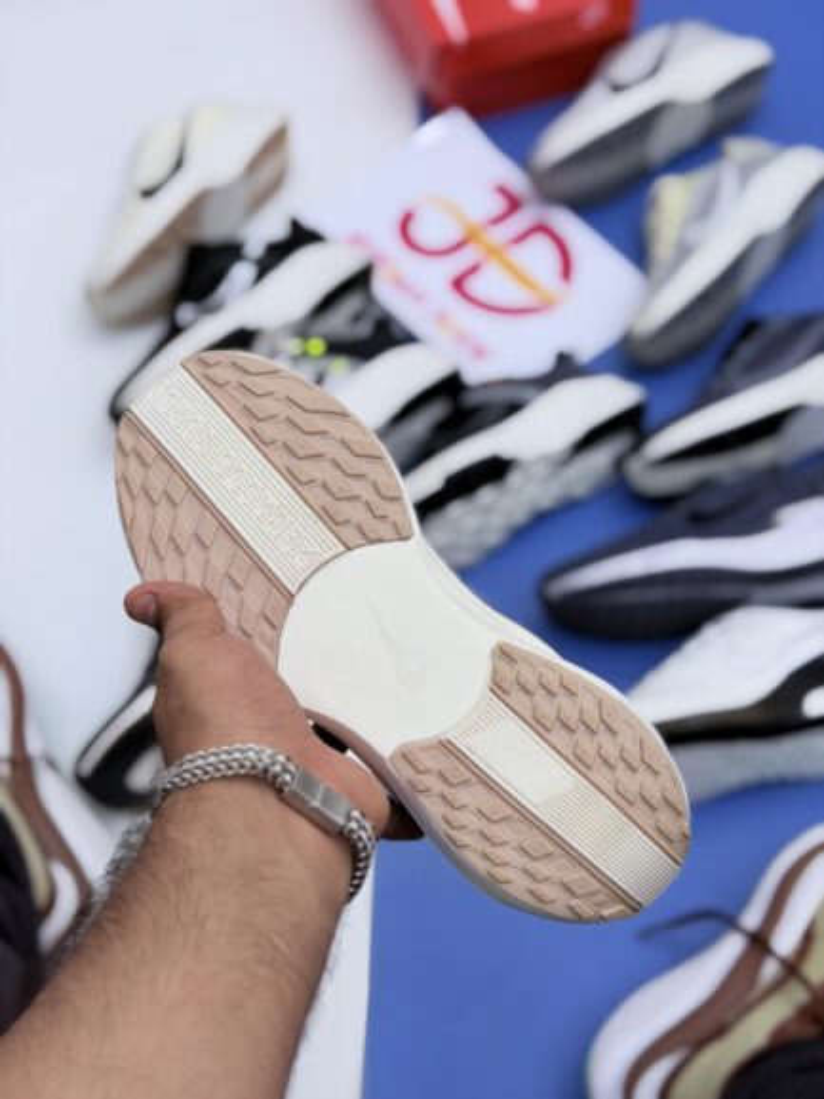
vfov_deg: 39.6
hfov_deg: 30.3
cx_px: 412
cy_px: 550
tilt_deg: -56.5
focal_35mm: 48
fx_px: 1523
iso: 64
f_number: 1.78
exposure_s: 1/447
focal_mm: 6.76
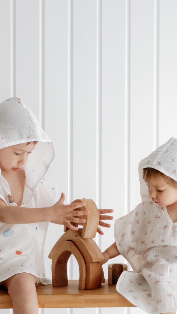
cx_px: 86
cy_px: 161
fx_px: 976
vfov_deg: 18.3
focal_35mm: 117
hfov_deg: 10.4
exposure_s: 1/1600
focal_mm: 34.2
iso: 800
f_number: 2.8
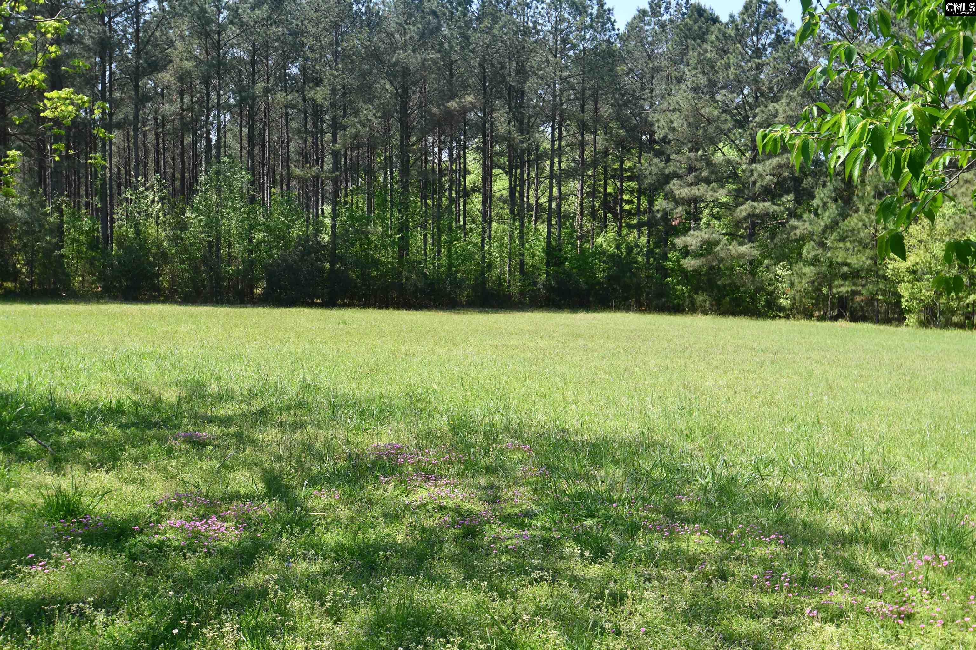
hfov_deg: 53.1
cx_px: 488
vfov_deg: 36.9
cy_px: 325
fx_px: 976
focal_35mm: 36
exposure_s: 1/250
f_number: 8
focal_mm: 24
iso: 180
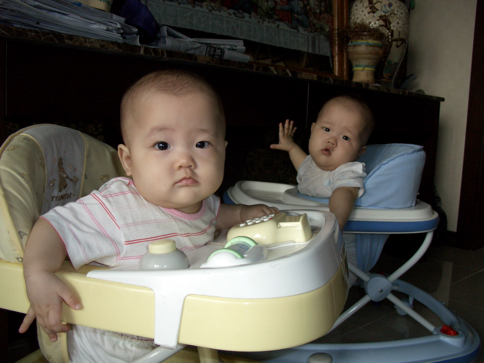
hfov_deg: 55.4
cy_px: 182
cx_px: 242
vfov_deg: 42.9
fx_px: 461
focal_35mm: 33
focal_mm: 7.1
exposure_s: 1/60
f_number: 2.8
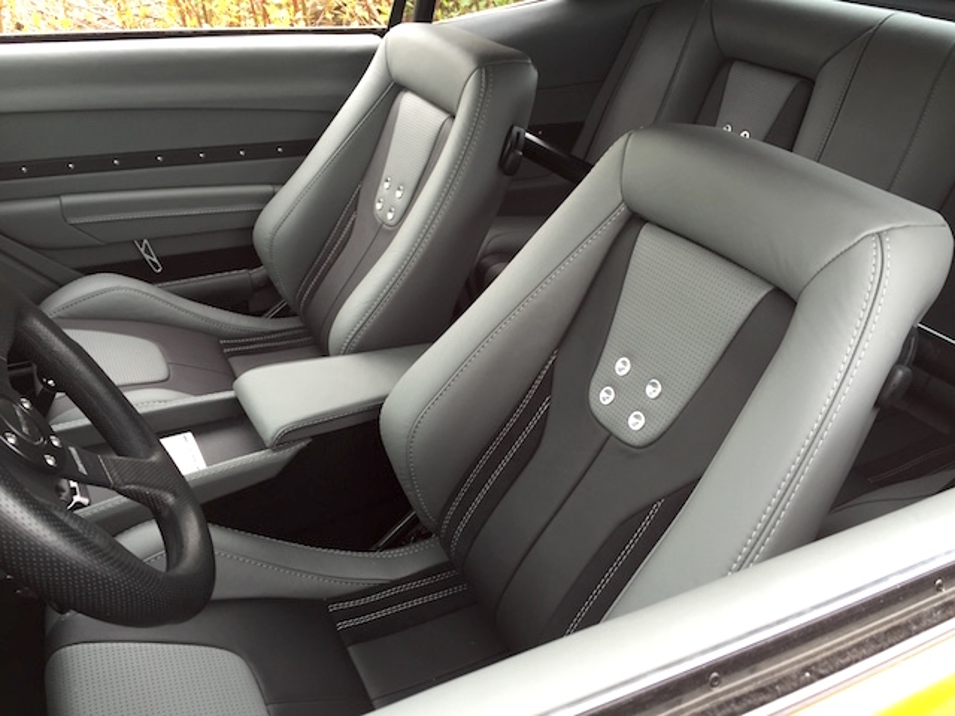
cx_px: 478
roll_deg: -4.8
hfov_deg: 61.7
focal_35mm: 29
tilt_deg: -31.8
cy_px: 358
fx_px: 800
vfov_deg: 48.2
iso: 32
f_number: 2.2
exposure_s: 1/60
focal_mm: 4.15
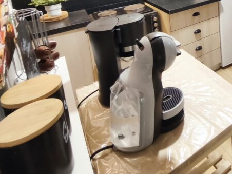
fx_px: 228
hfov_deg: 45.6
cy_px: -22
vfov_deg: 35.2
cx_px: 231
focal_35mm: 34
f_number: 2.2
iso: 320
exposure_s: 1/33.3
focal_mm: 1.91
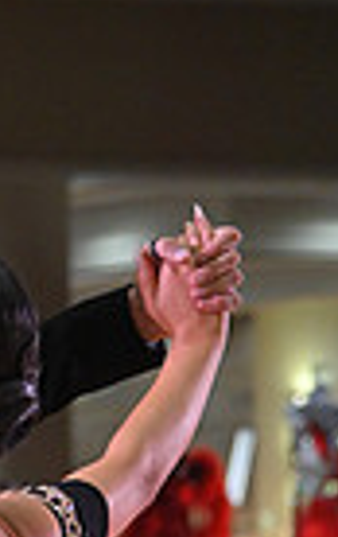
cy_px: 981
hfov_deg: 3.1
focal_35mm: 427
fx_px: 6254
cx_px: -289
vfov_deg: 4.8
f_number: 5
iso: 2500
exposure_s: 1/400
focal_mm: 100
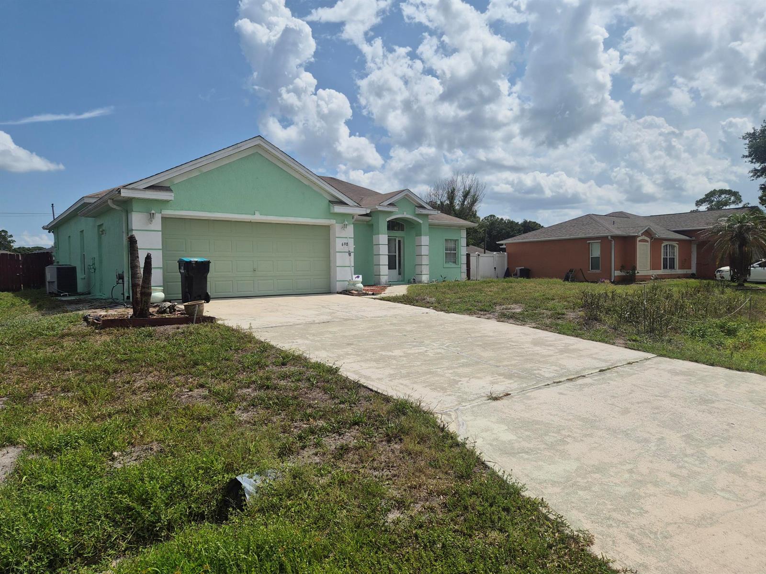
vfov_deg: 58.9
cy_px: 287
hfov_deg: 73.9
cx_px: 383
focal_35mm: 23
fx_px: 509
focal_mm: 5.4
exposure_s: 1/7696
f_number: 1.8
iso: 40
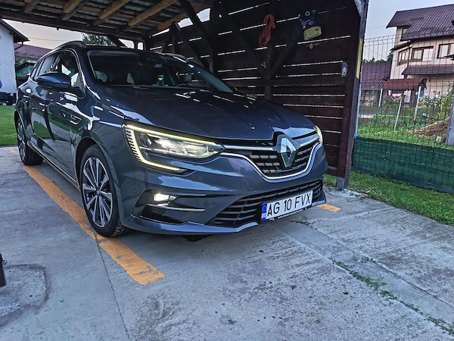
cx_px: 227
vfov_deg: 56.8
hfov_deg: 71.6
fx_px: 315
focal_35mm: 24
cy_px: 170
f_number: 1.75
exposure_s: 1/33.3
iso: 732
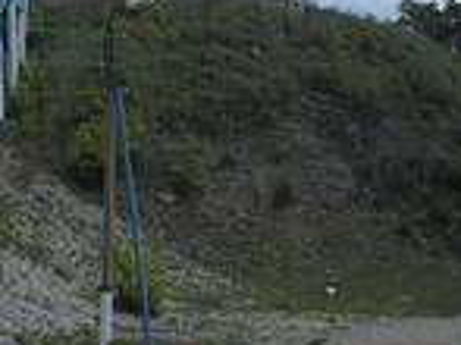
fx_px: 1717
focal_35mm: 129
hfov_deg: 15.0
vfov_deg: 11.2
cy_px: -77
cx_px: -19
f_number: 5.6
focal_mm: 6.2
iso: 64
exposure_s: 1/400
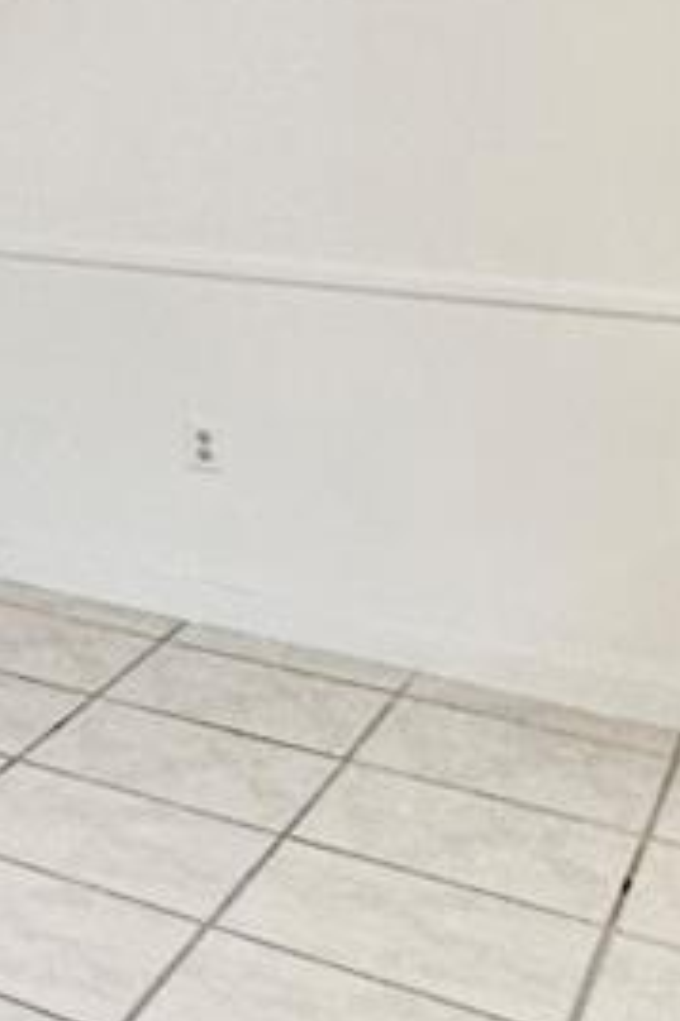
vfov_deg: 28.6
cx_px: -855
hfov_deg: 14.9
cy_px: -57
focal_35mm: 65
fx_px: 1844
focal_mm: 2.22
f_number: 2.2
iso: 125
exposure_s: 1/120
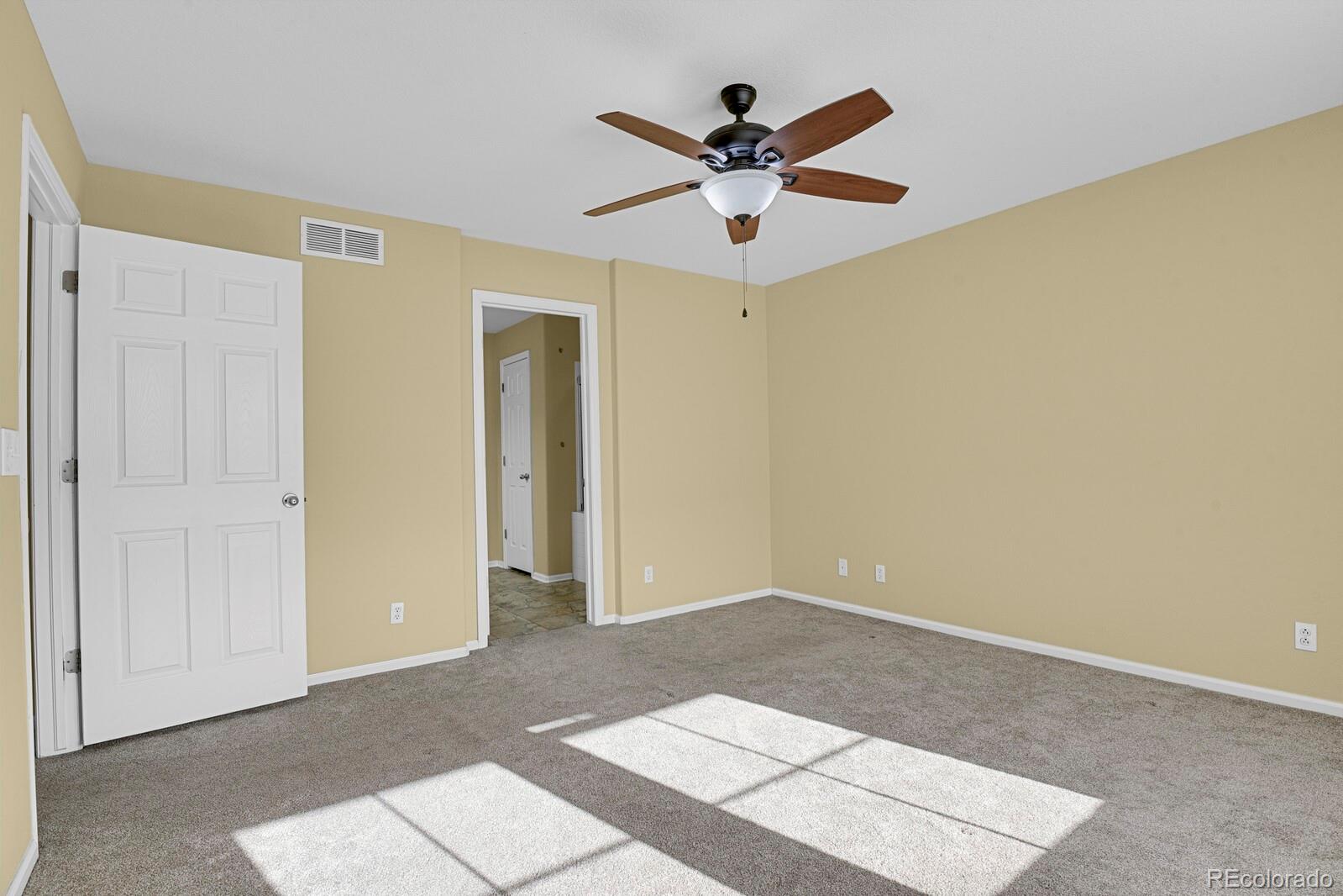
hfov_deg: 93.3
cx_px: 672
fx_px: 634
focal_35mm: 17
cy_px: 448
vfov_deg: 70.4
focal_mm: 17
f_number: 8
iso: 250
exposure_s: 1/3
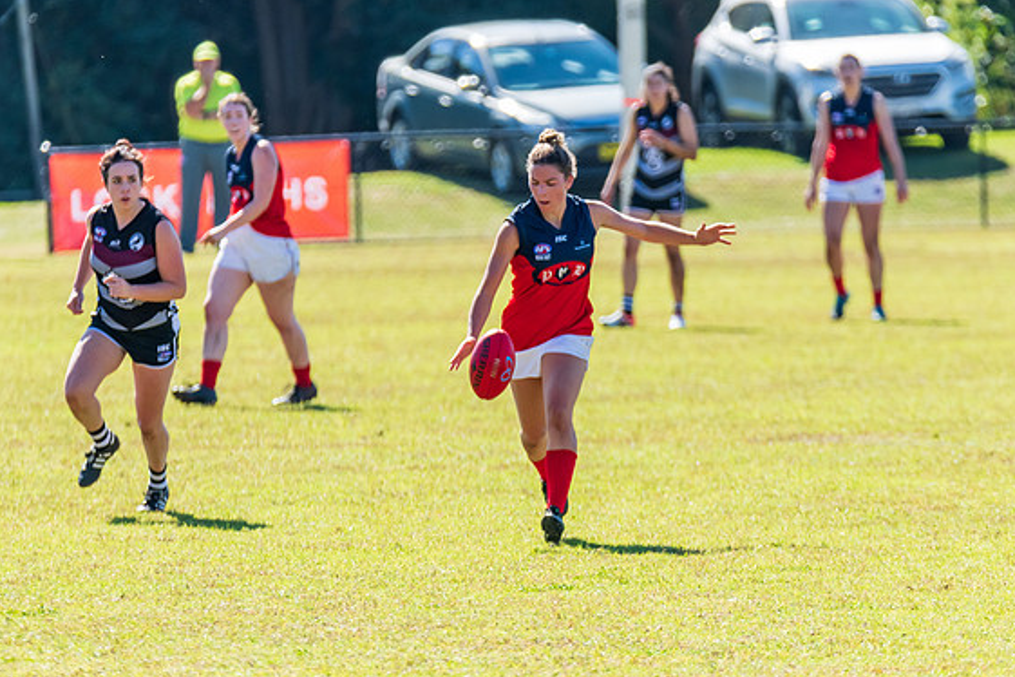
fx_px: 15337
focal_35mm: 544
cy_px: 328
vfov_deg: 2.5
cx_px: 531
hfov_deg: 3.8
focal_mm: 400
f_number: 6
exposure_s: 1/2000
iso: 800
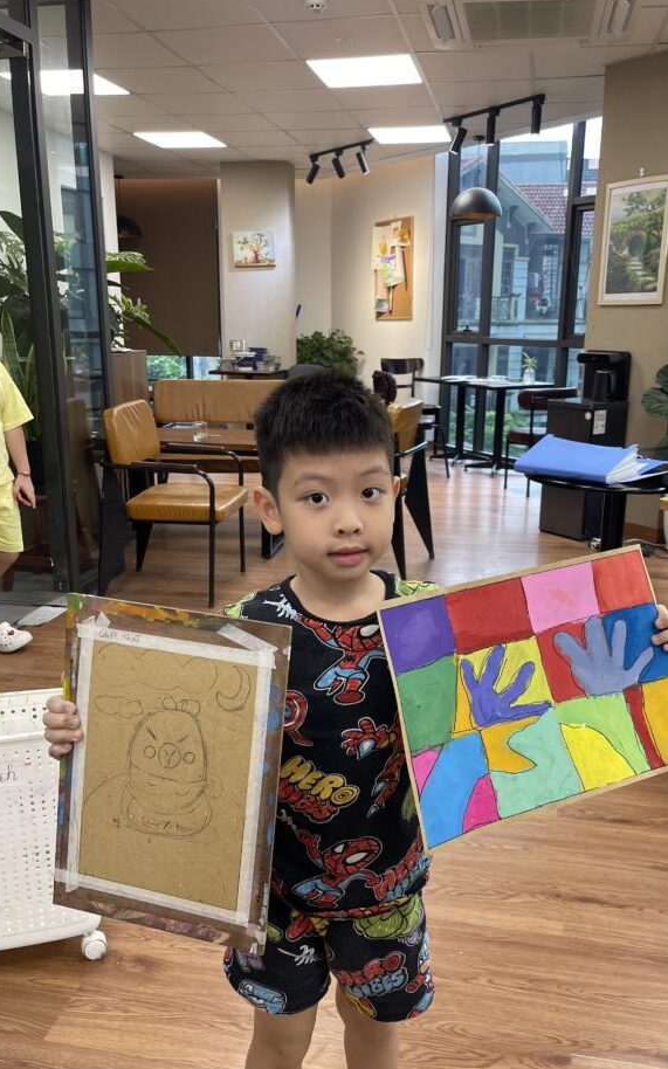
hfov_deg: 43.1
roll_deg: -0.6
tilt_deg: -15.5
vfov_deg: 64.6
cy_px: 567
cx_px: 350
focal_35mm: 29
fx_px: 845
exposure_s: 1/118
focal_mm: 5.1
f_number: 1.6
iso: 125
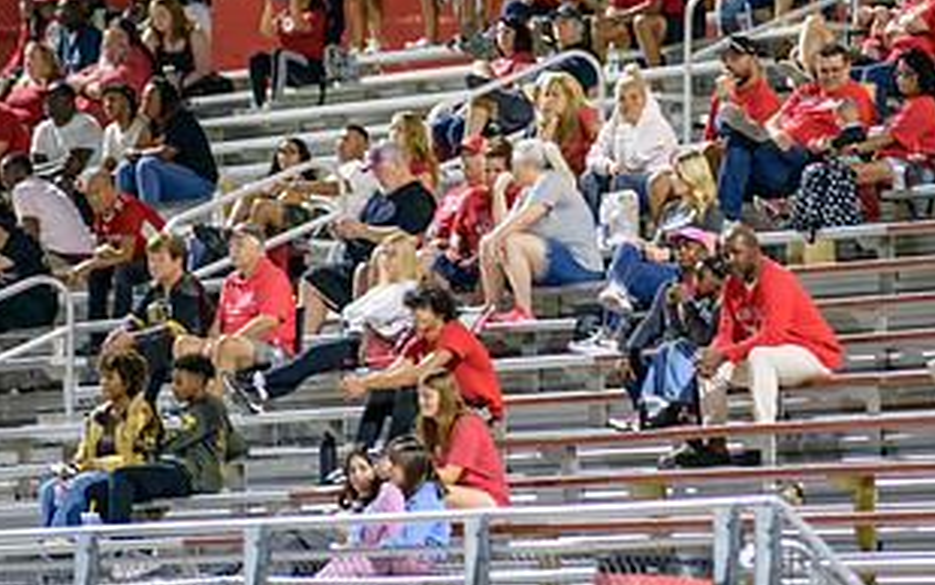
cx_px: 519
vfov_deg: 3.4
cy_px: 83
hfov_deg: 5.5
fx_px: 9712
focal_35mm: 381
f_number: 2.8
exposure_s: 1/80
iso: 1600
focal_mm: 200
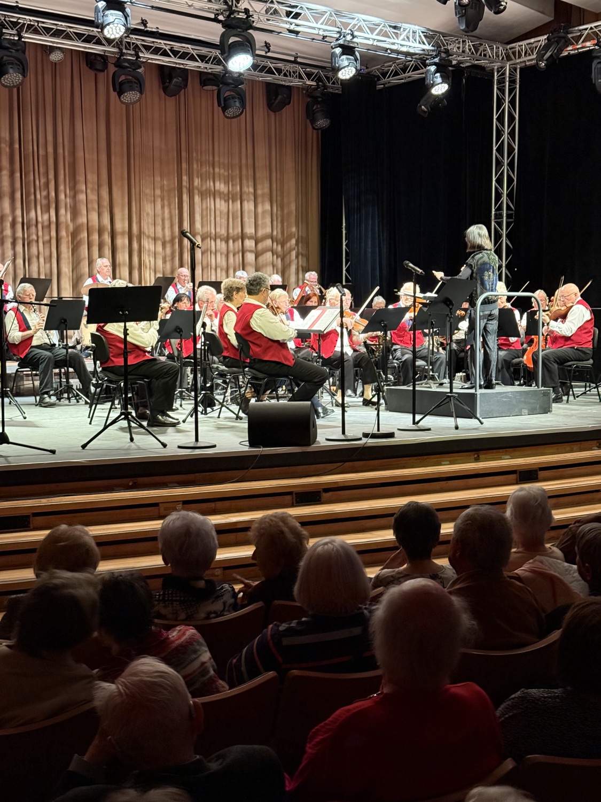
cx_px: 300
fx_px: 1111
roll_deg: +0.7
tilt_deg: -3.8
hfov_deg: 30.3
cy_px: 401
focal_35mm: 48
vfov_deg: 39.7
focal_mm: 6.76
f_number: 1.78
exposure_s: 1/33
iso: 500
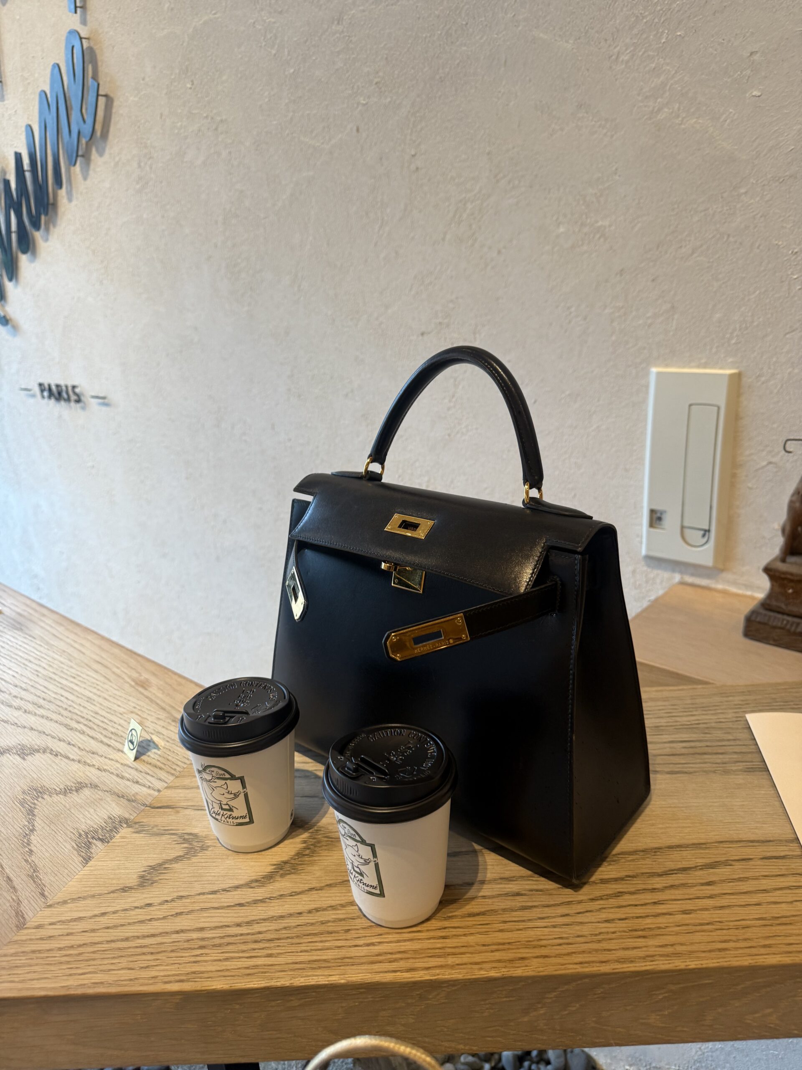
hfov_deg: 56.8
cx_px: 401
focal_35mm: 24
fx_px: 741
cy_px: 535
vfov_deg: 71.6
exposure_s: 1/120
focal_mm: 6.76
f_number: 1.78
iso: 125
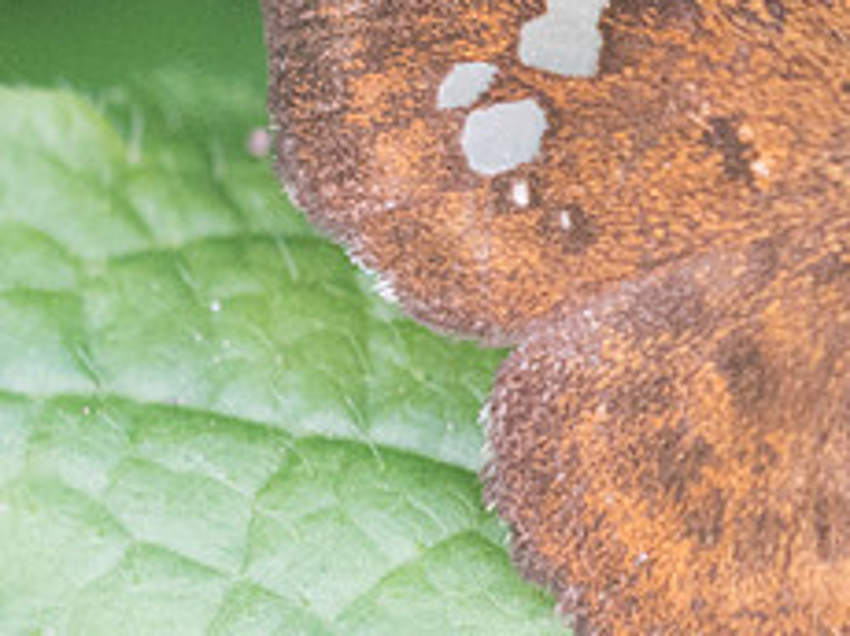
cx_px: 1097
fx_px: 29681
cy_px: 305
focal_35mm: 1210
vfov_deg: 1.2
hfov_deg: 1.6
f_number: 4.5
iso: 1000
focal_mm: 150
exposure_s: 1/400
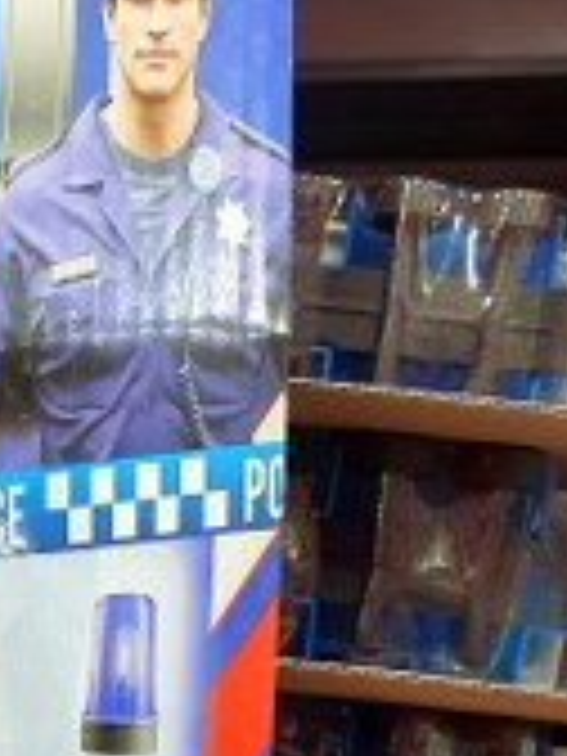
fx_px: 2031
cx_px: -189
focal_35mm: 93
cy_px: 1084
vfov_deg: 18.9
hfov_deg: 15.1
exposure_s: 1/50
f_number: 2.4
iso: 160
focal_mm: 4.32
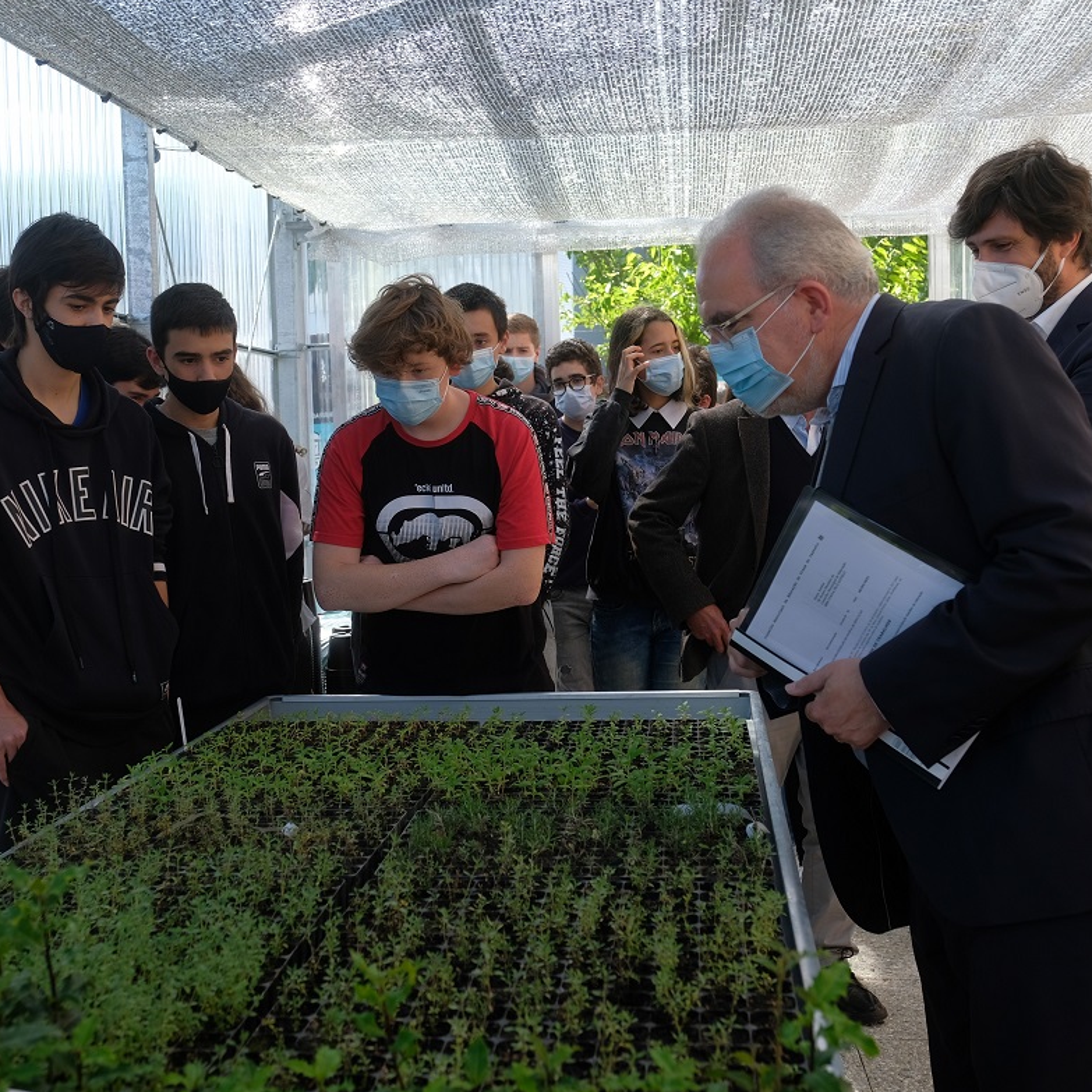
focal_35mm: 43
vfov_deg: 39.2
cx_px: 471
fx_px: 1535
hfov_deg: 39.1
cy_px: 541
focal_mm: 22
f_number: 4.5
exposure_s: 1/250
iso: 200
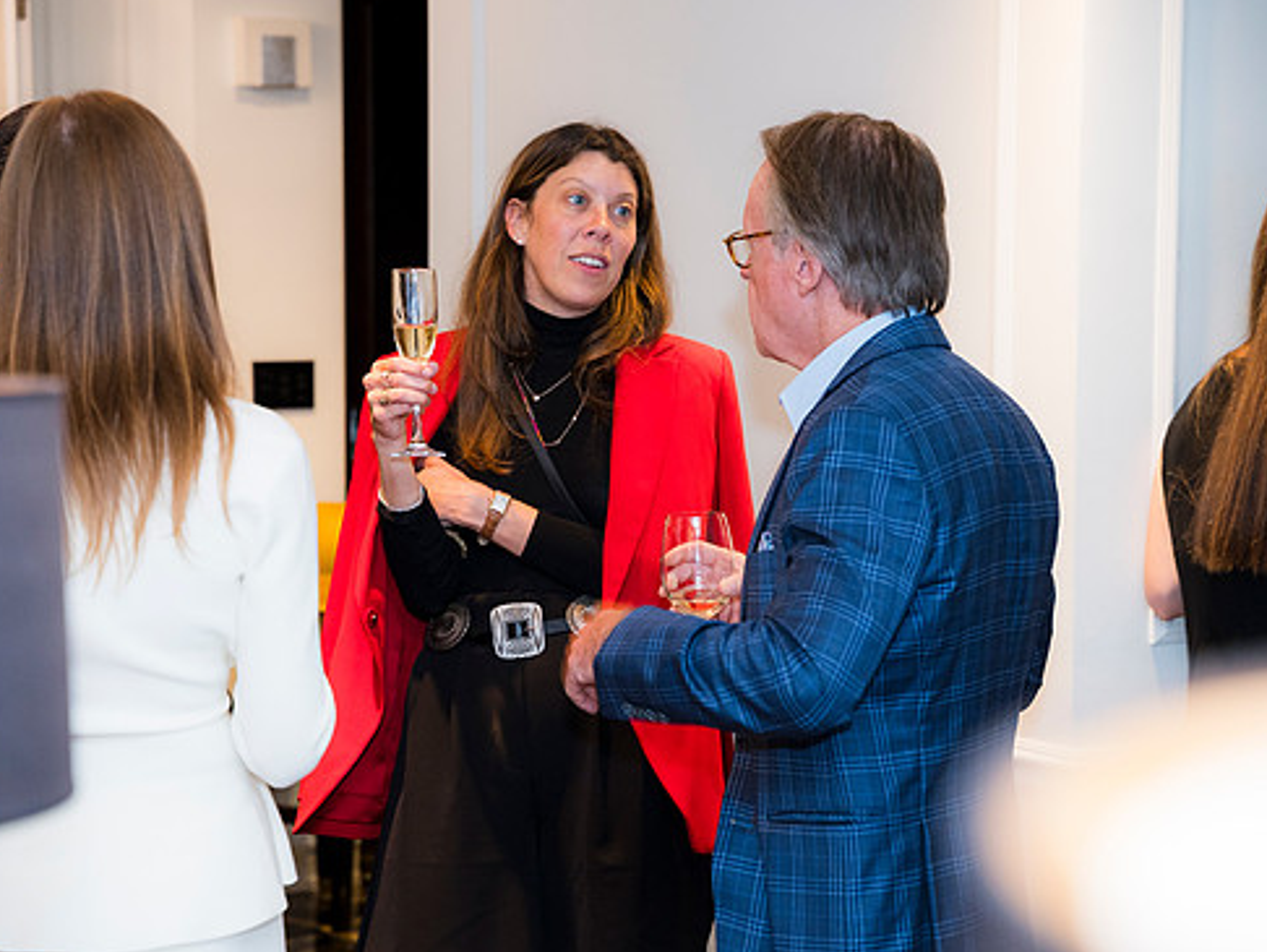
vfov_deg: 17.2
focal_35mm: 86
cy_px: 484
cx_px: 592
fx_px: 3149
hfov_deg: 22.7
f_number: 4
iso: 1250
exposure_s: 1/100
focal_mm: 75
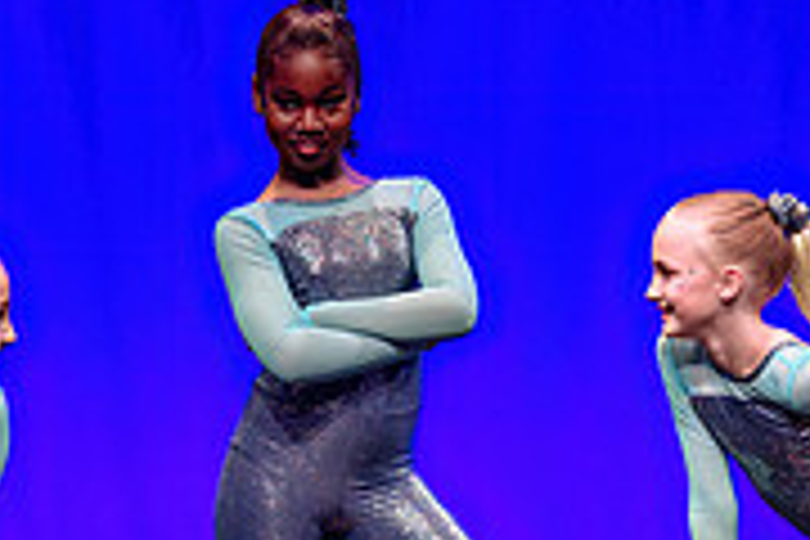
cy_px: 332
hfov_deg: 4.2
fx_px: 11069
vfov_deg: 2.8
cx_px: 293
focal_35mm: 492
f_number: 2.8
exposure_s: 1/400
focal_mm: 135
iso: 1600
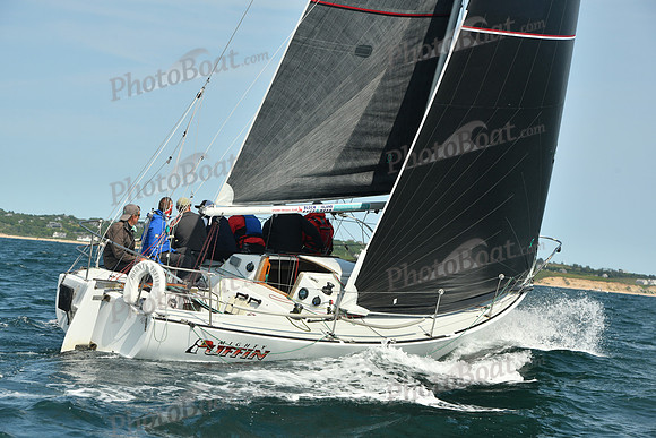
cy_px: 219
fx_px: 2041
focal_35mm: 112
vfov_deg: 12.2
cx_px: 328
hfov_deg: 18.3
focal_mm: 112
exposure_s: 1/1250
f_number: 9
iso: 320
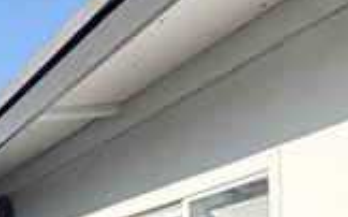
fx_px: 891
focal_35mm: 94
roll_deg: +1.2
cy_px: 363
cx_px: -438
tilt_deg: +2.5
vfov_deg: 12.9
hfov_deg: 15.2
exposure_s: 1/942
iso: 20
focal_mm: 2.22
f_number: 2.2
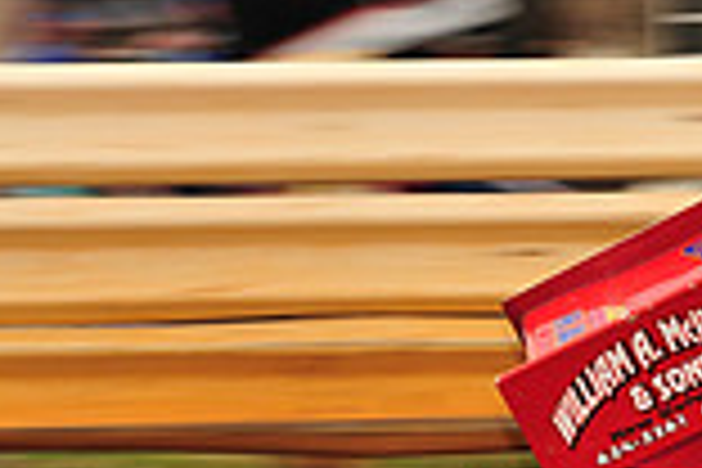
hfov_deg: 3.6
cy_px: 144
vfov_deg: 2.4
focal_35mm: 576
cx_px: 1188
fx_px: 11231
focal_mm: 155
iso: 500
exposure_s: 1/320
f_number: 8
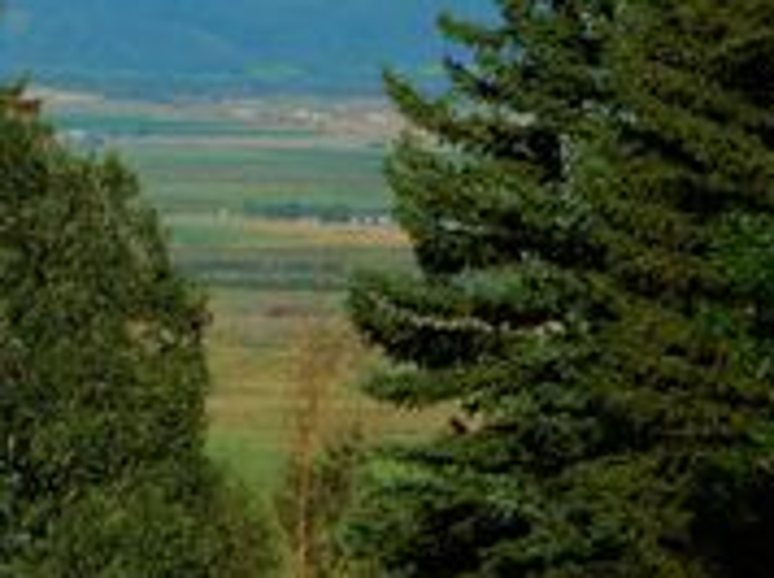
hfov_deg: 5.1
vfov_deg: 3.8
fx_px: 8731
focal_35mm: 391
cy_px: 15
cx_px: 9
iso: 125
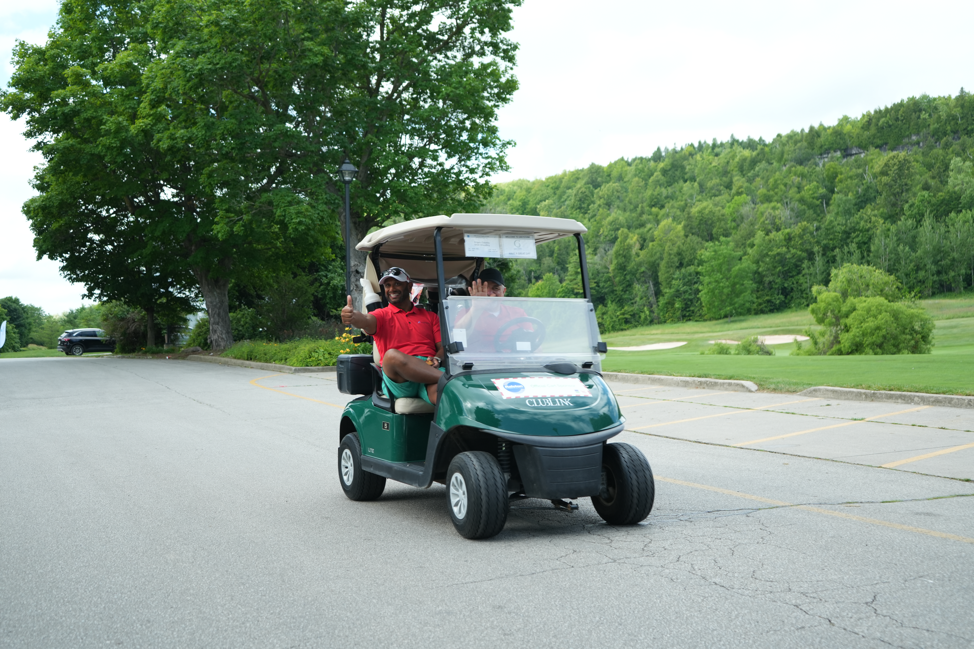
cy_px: 324
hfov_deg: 50.7
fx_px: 1028
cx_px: 487
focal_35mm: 38
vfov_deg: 35.1
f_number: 4
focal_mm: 38
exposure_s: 1/400
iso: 500
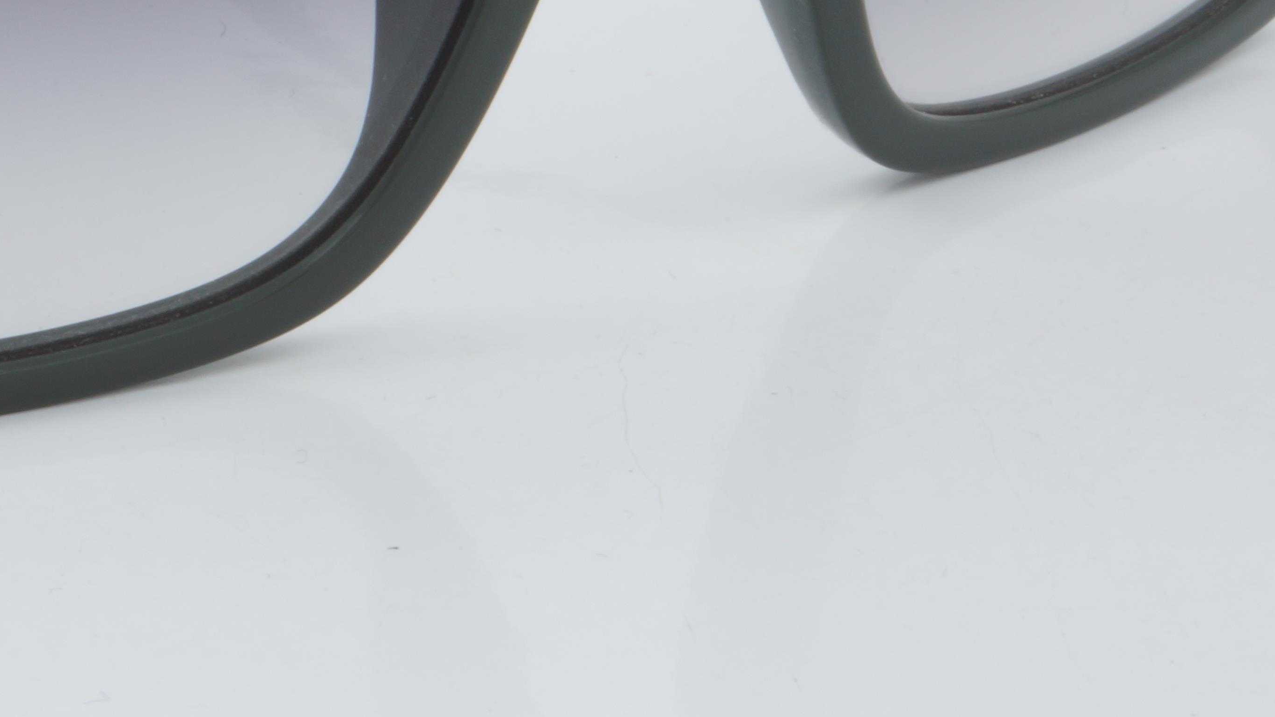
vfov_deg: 7.0
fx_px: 5849
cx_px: 157
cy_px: -202
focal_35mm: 173
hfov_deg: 12.4
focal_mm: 50
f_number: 32
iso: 100
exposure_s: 1/3
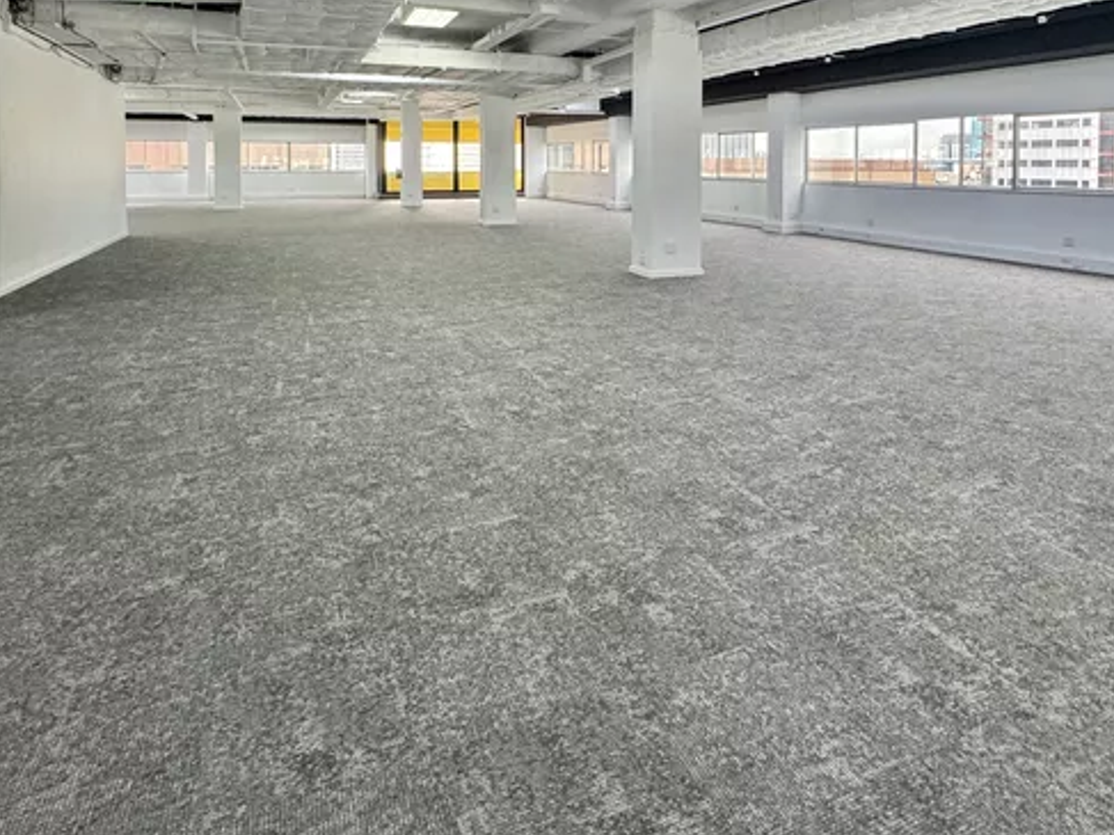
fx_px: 740
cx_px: 629
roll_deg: -1.1
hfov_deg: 73.6
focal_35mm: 23
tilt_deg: -1.3
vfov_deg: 55.3
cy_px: 185
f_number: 2.2
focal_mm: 2.22
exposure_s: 1/50
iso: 250
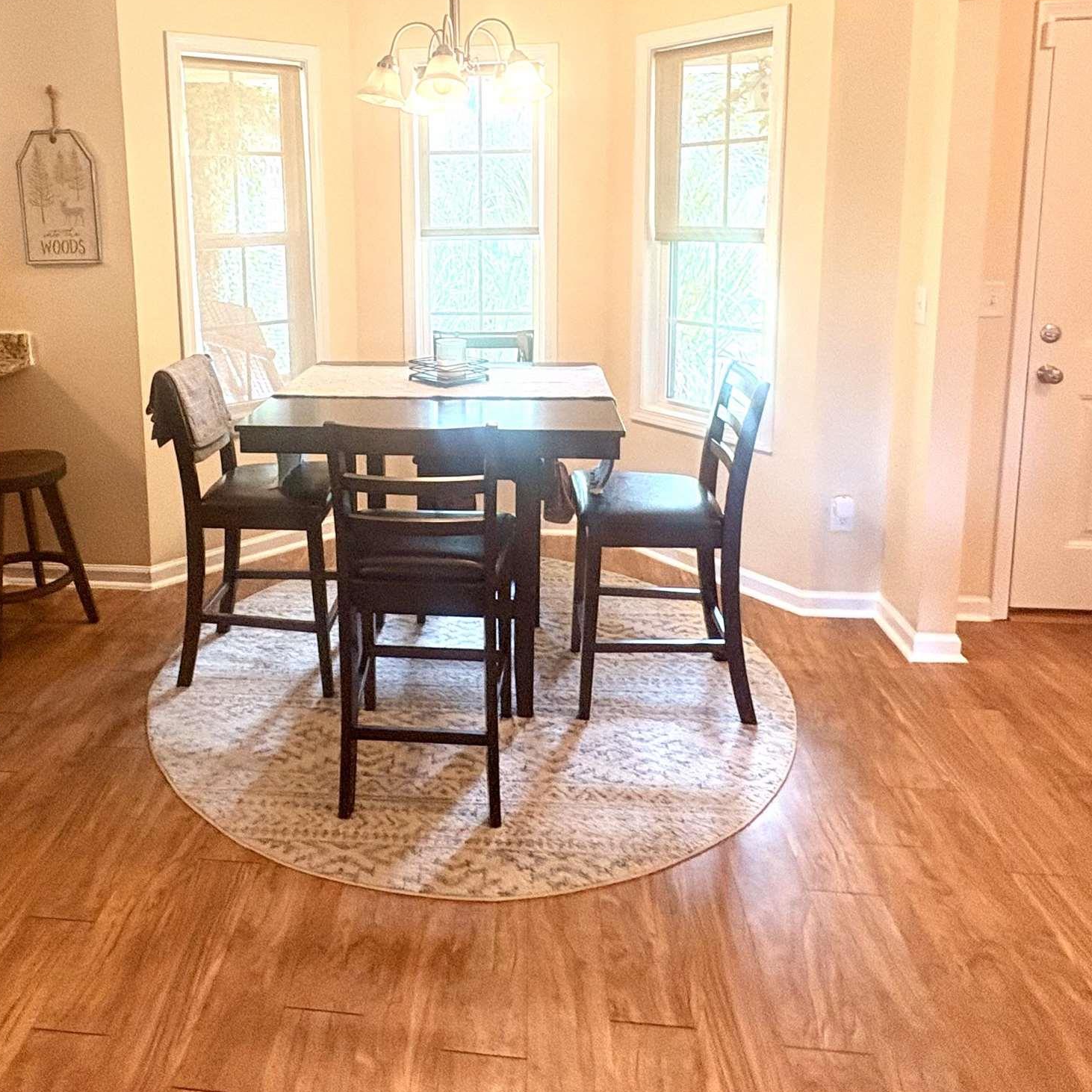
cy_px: 336
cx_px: 421
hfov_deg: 60.3
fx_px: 928
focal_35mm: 26
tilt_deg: -7.1
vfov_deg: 59.1
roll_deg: +1.8
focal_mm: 2.22
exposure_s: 1/60
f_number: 2.2
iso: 200
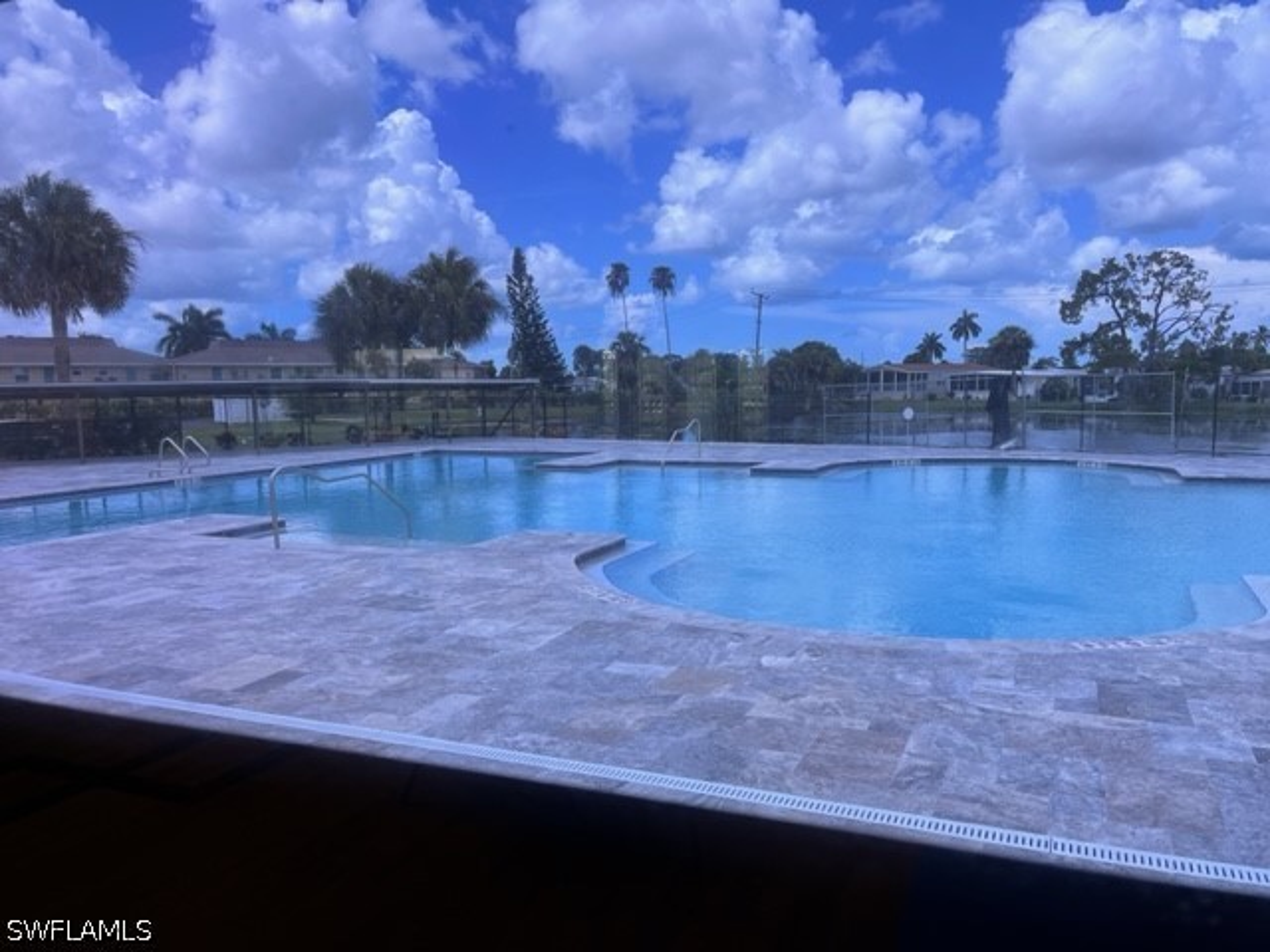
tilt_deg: -5.9
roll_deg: -0.2
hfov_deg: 67.3
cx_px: 635
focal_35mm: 26
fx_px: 954
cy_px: 476
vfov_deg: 53.1
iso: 50
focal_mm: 5.1
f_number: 1.6
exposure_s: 1/497
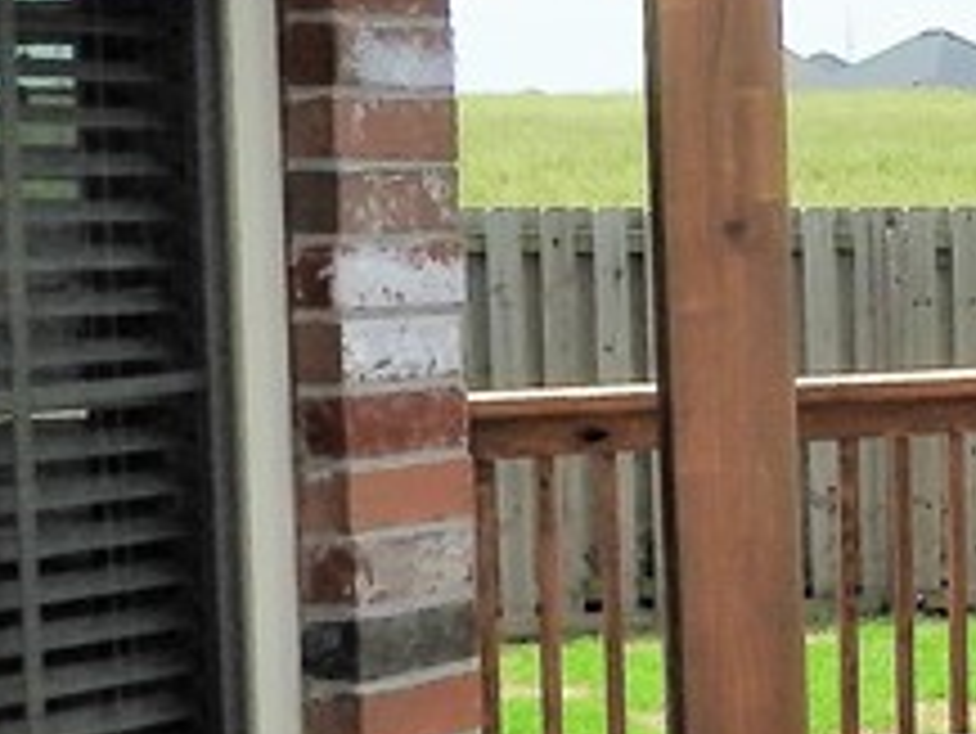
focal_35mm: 113
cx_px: 1741
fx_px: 3188
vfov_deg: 13.1
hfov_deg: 15.1
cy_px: 365
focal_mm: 4.3
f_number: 3.8
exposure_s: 1/800
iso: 100
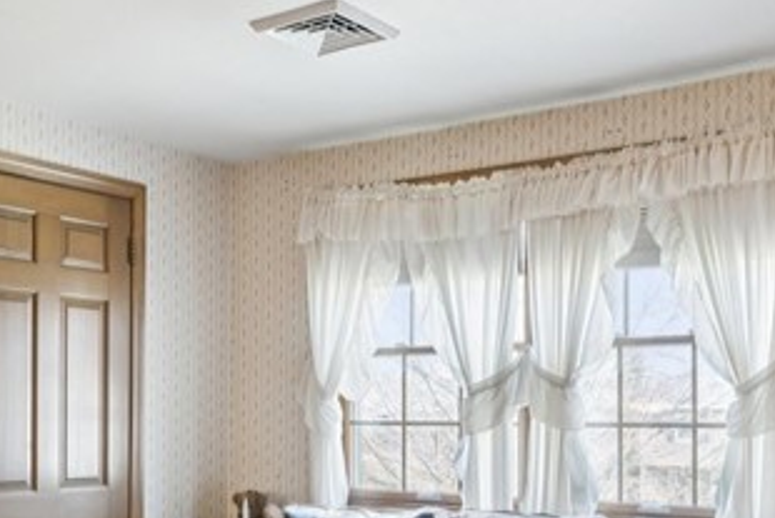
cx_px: 338
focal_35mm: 49
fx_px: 1055
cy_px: 404
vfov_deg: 27.1
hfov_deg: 40.3
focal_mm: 14
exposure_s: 1/8
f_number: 5.6
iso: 200
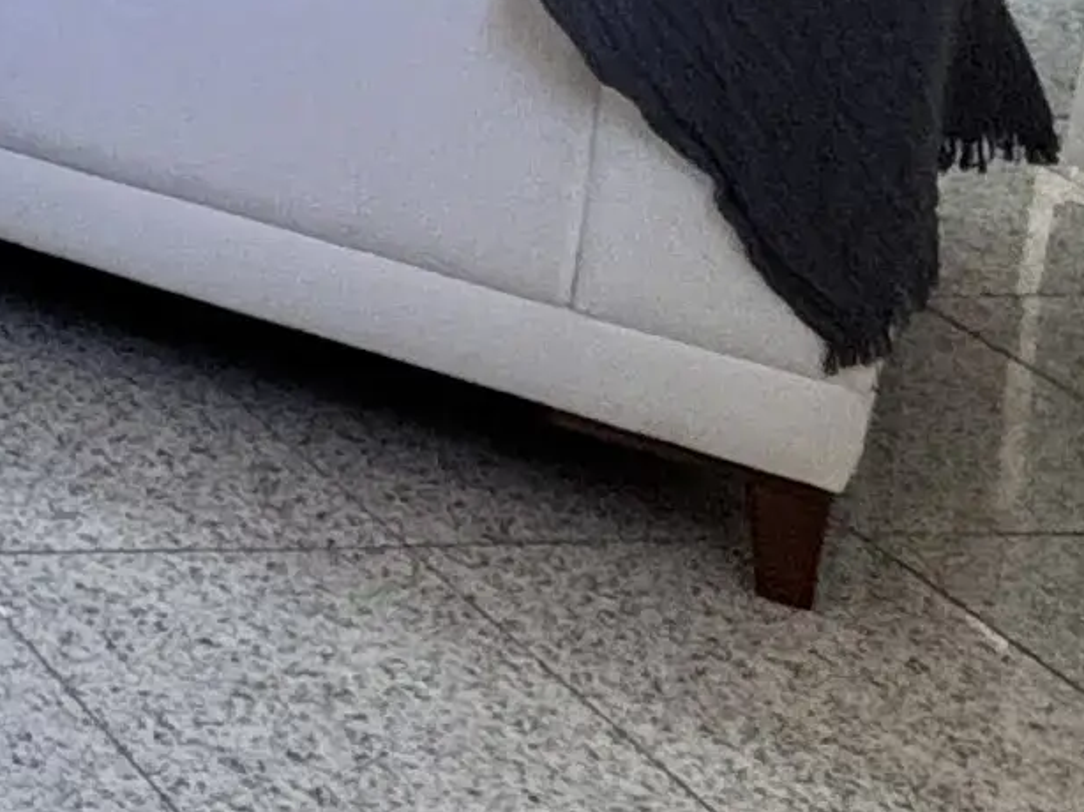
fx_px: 2880
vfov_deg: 14.1
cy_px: -681
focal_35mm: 92
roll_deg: -0.9
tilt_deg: -10.2
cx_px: -1506
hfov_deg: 14.4
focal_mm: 2.22
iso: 160
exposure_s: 1/120
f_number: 2.2
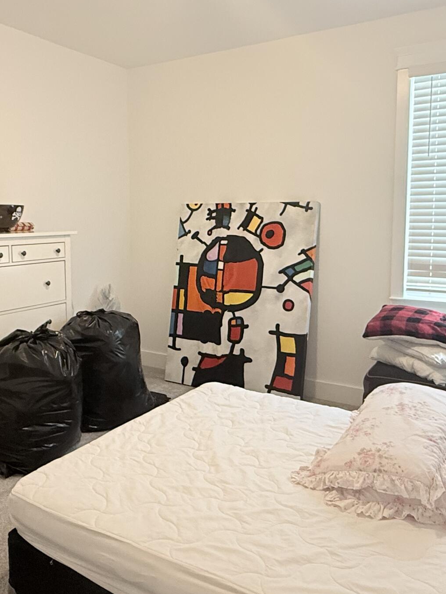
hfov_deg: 45.3
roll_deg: +0.0
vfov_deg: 58.3
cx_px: 195
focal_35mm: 31
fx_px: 533
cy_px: 272
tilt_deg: -5.5
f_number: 2.2
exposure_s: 1/120
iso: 320
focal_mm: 2.22
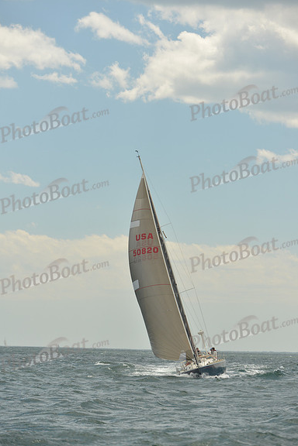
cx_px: 149
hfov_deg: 9.1
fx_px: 1875
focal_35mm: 151
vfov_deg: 13.6
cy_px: 224
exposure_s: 1/800
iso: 400
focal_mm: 150
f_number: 5.6
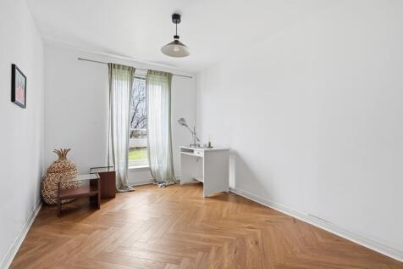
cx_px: 202
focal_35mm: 17
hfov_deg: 93.3
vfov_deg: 70.4
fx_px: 190
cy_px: 134
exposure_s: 1/13
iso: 320
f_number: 7.1
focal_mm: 17
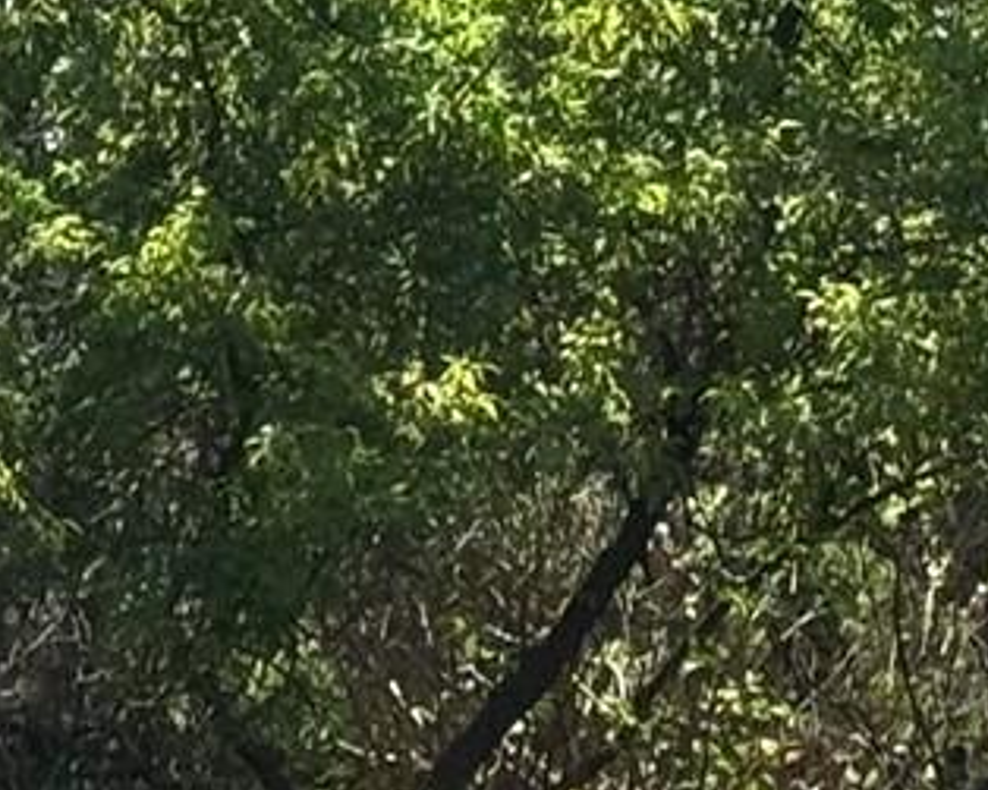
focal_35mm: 306
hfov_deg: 6.2
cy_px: -107
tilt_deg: +3.2
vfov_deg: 5.0
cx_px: 1724
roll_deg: -0.7
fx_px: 8945
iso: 64
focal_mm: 6.76
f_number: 1.78
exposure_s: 1/3096
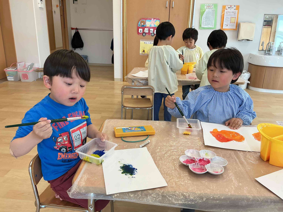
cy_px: 106
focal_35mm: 29
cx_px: 142
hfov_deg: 61.7
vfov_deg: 48.2
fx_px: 237
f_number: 1.8
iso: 32
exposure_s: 1/120
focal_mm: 3
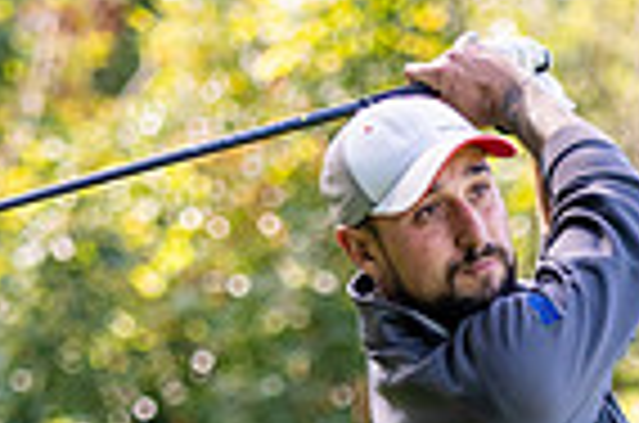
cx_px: 495
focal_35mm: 627
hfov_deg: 3.3
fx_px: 11104
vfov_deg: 2.2
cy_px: 864
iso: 200
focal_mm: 102
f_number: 2.8
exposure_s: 1/1000
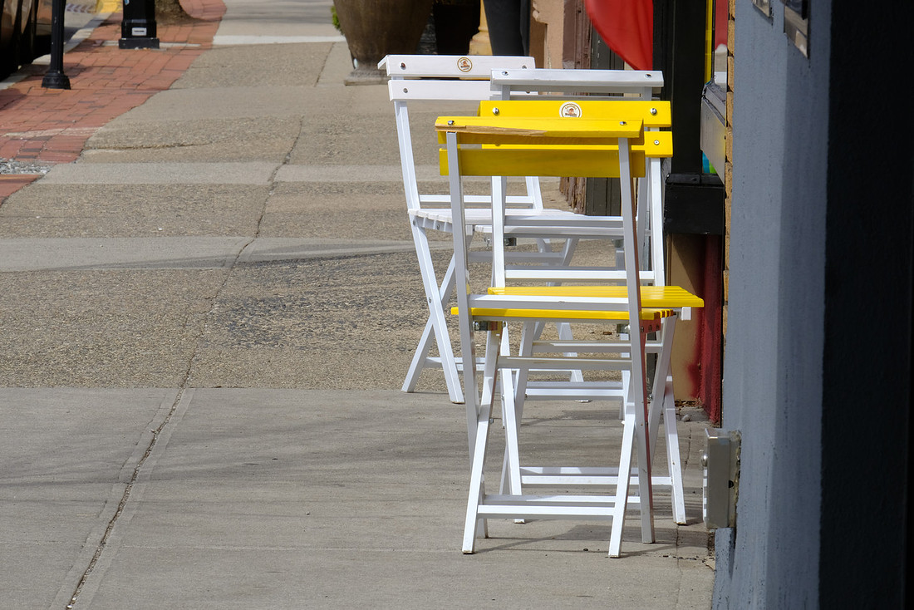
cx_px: 457
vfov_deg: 4.6
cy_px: 305
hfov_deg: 6.9
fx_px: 7618
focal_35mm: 300
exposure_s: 1/42
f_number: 22
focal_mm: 200
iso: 200
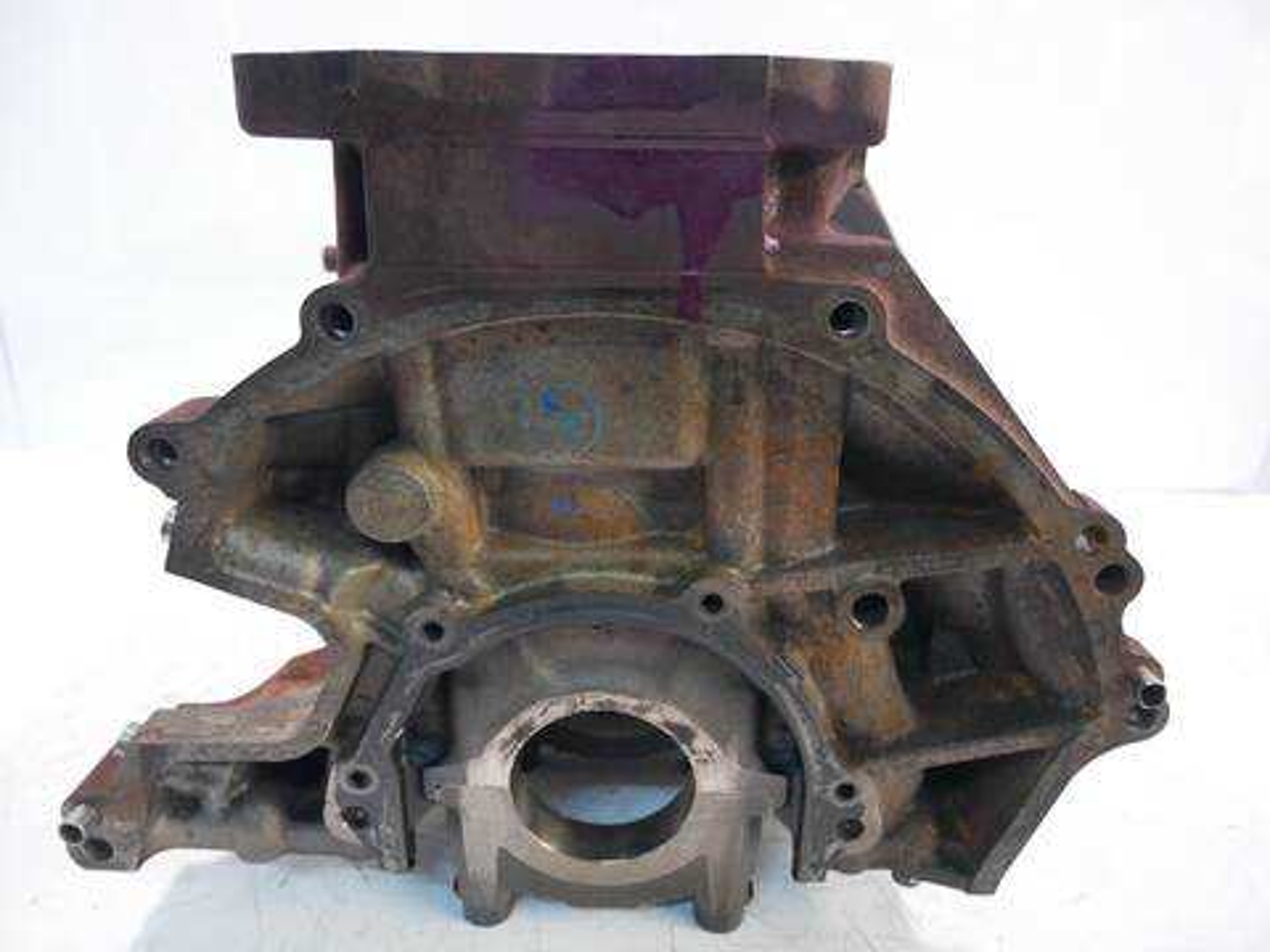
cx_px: 635
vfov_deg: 53.1
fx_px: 954
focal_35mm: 26
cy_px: 476
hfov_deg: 67.3
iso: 1600
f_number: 3.5
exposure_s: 1/60
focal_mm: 13
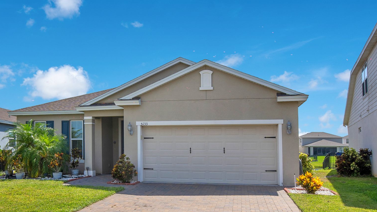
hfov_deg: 80.0
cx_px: 146
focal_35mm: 22
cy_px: 145
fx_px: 220
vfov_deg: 50.3
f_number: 10
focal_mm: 16
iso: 100
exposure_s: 1/200
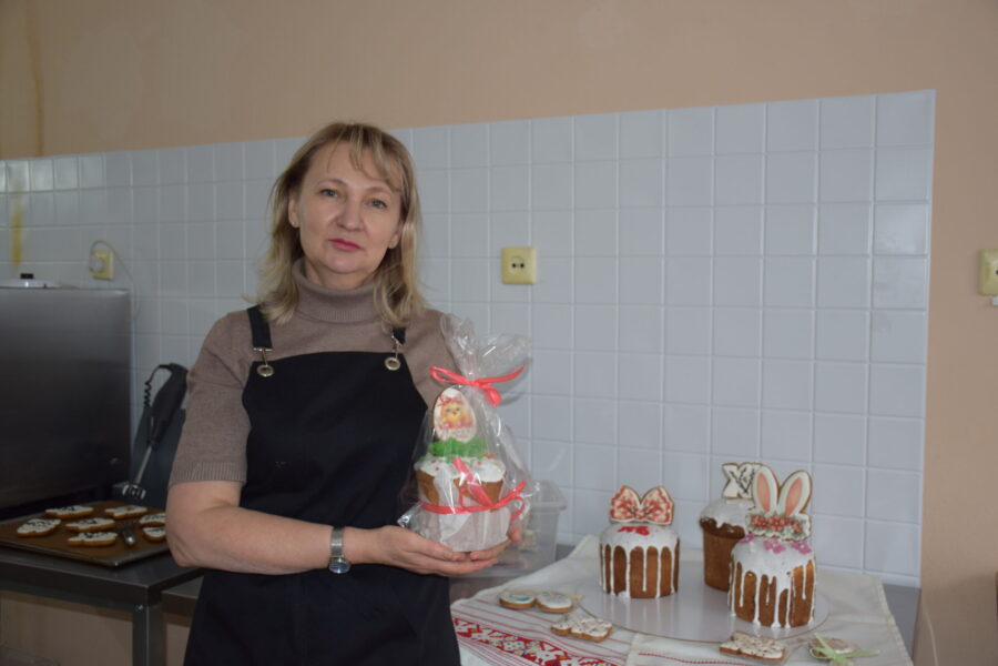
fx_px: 956
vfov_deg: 38.4
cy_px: 333
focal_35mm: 34
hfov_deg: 55.1
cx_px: 499
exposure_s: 1/80
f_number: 3.8
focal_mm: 23
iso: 400
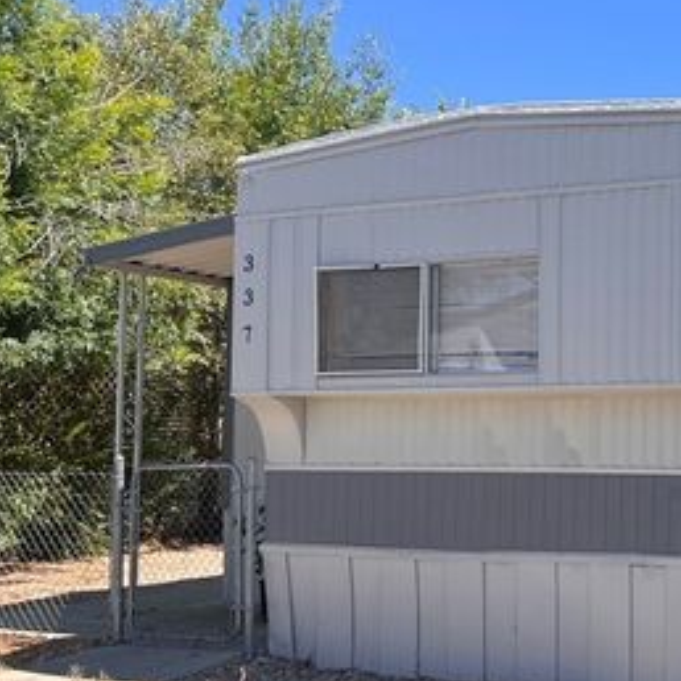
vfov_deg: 30.0
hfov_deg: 28.1
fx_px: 1269
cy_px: 351
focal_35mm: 57
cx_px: 692
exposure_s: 1/2165
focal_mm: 5.7
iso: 50
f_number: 1.5
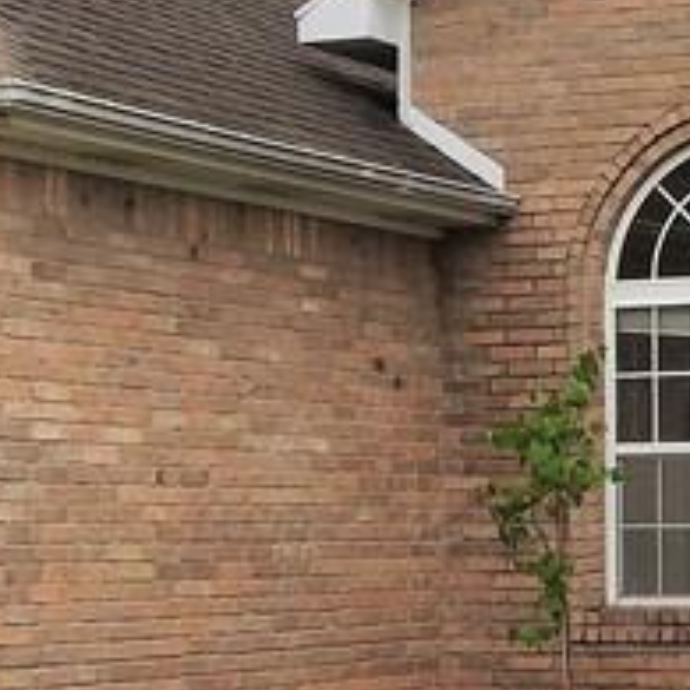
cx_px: 518
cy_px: 288
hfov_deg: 15.6
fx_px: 2503
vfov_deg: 15.7
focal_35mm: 111
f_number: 3.3
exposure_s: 1/500
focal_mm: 4.3
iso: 100
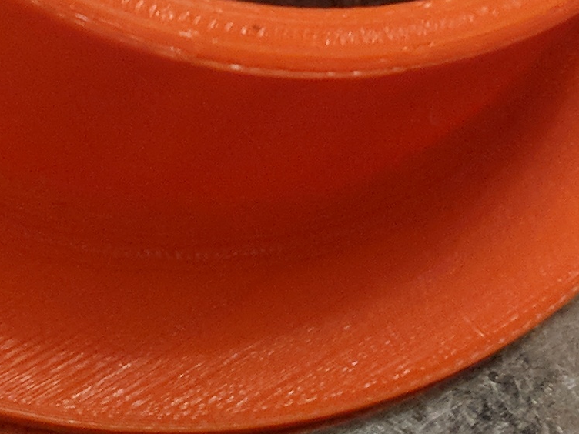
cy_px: -242
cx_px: 525
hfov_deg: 14.0
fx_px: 2342
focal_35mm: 140
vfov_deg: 10.2
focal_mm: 4.67
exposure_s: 1/30
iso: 596
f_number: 2
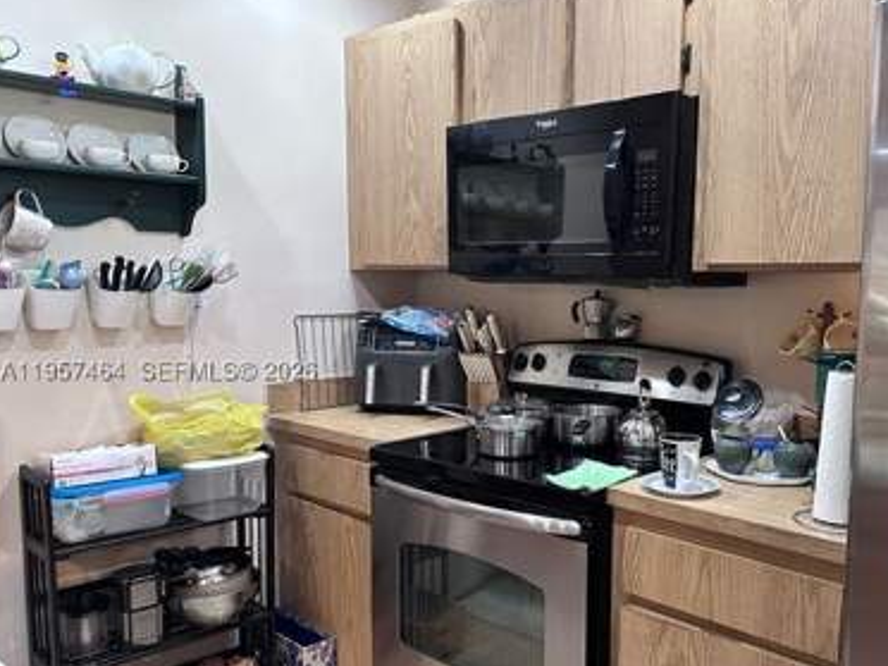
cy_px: 375
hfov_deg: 57.5
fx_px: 795
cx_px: 566
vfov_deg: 45.3
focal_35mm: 31
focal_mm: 6.86
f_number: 1.78
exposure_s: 1/60
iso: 800
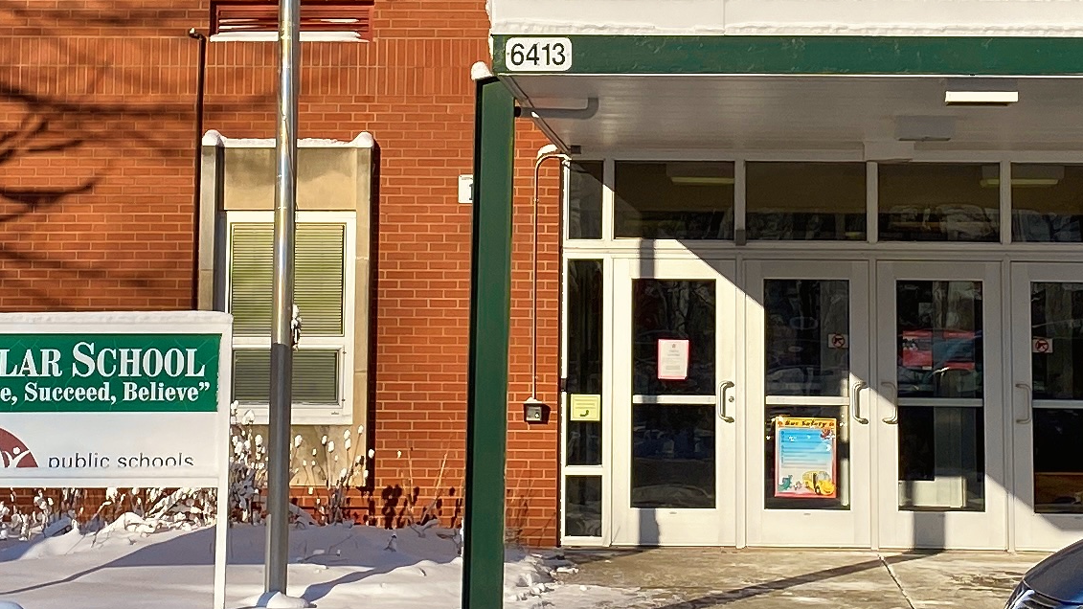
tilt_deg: +7.1
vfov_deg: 11.9
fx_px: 2900
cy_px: 31
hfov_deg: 21.1
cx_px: 580
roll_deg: -0.5
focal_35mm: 101
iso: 32
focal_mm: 4.25
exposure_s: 1/3861
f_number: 1.8
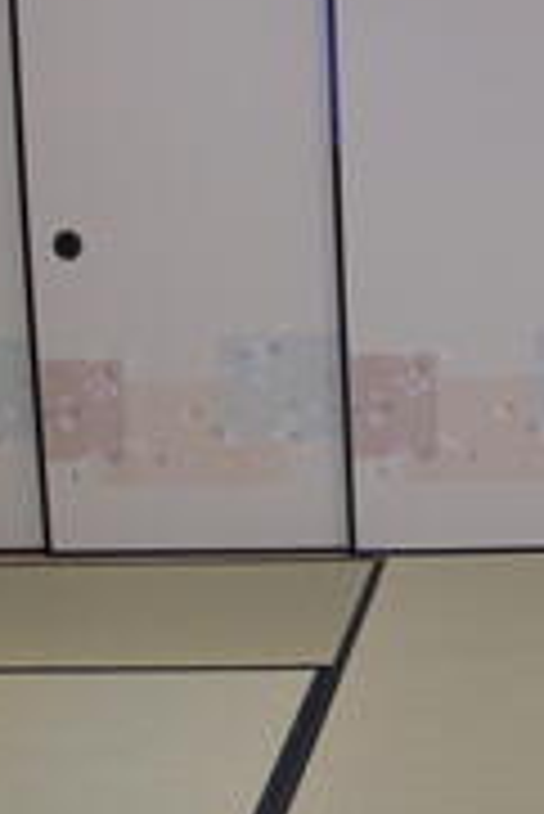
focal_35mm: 85
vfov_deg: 23.9
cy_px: 351
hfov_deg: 15.5
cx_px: 656
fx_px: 1923
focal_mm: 6.2
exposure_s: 1/14.1
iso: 50
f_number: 2.9
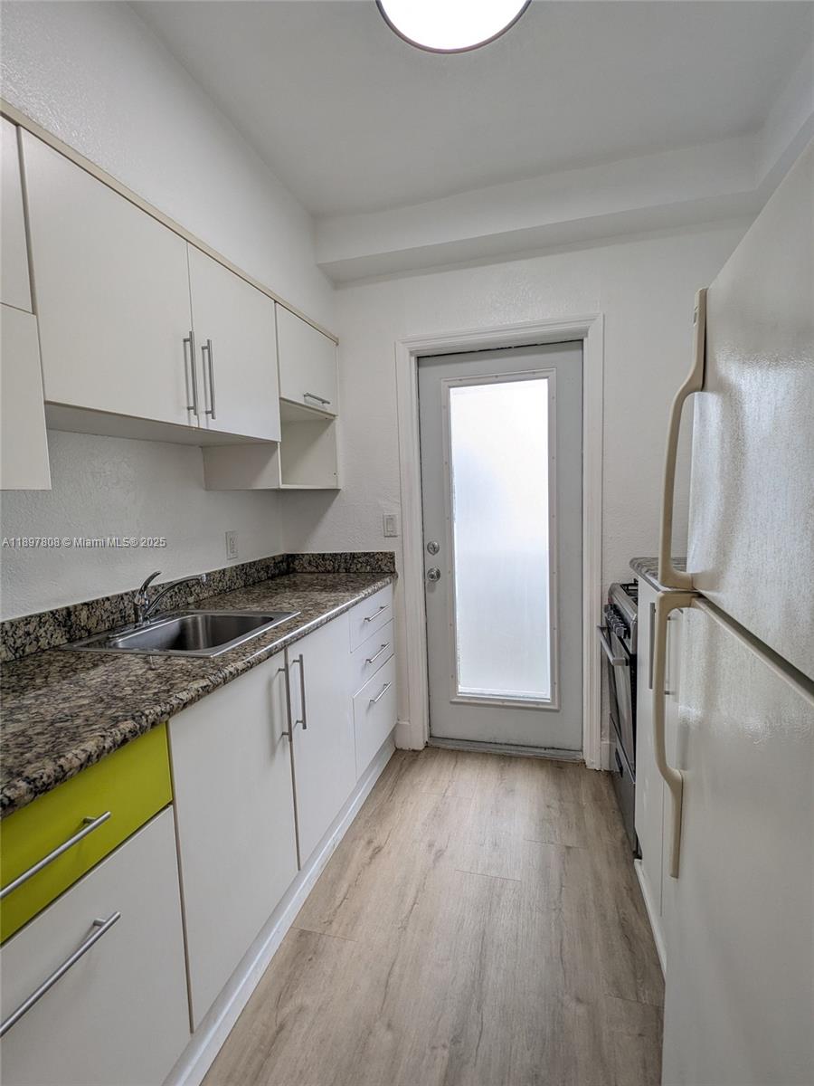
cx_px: 407
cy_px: 543
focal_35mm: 16
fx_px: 502
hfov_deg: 78.1
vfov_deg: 94.5
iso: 54
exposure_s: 1/87.8
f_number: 2.2
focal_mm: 2.35
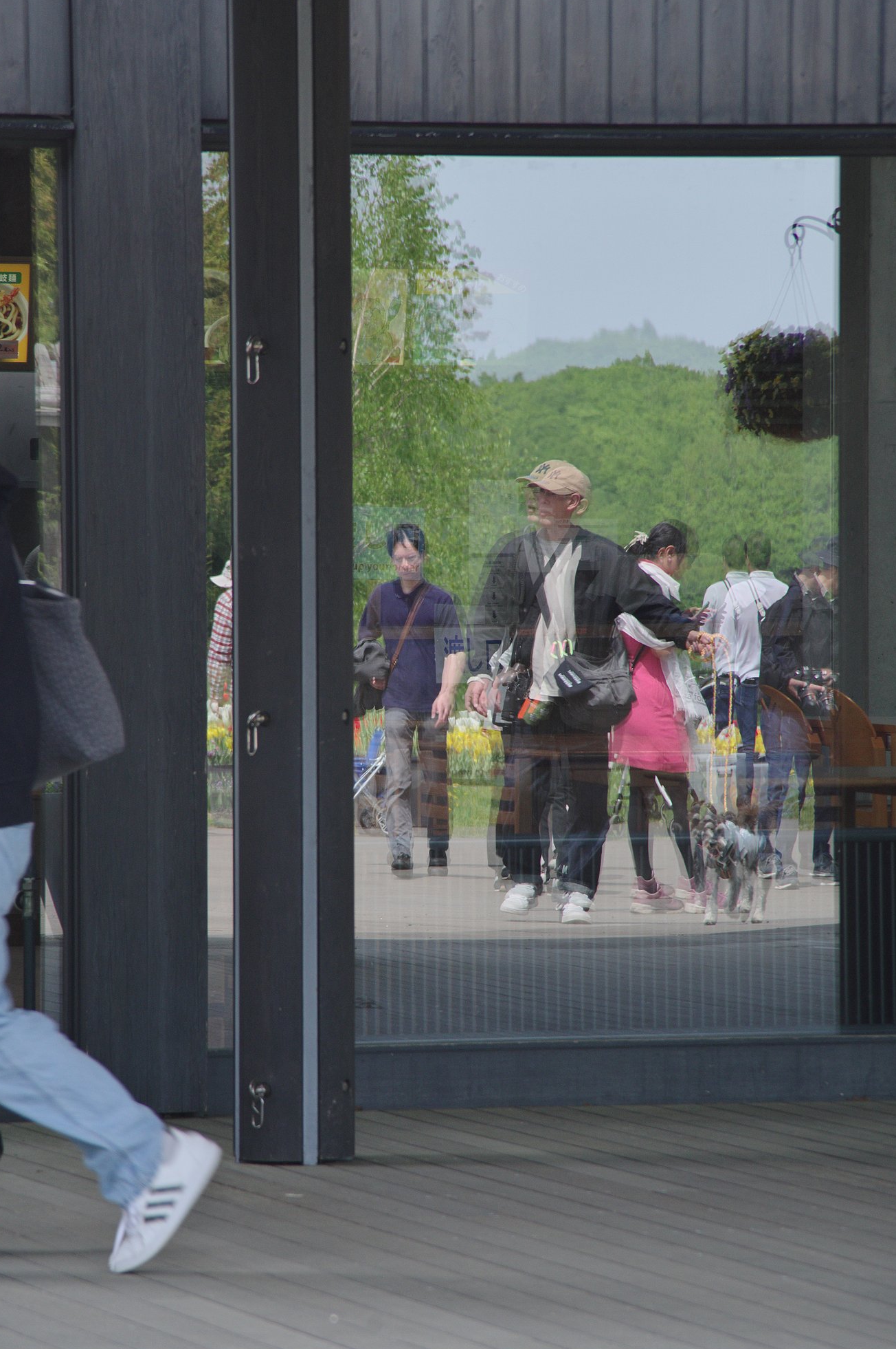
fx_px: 7910
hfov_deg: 6.5
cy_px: 665
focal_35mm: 212
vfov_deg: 9.7
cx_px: 460
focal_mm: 135
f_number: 10
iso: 400
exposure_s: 1/125
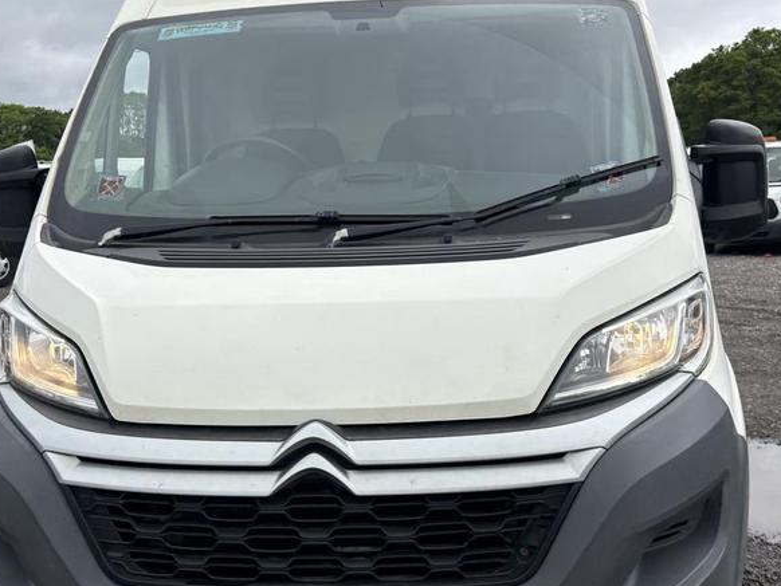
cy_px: 342
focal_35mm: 40
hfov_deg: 46.8
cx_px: 409
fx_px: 903
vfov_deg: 35.9
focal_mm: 5.96
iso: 50
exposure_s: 1/1901
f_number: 1.6
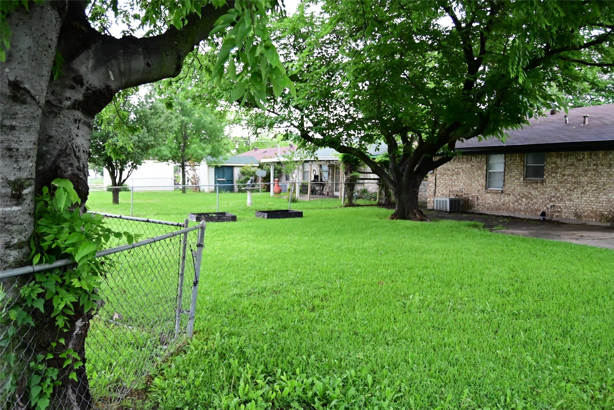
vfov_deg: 23.8
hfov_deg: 35.1
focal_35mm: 57
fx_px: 972
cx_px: 307
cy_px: 205
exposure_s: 1/1250
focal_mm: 38
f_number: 4.8
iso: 5000
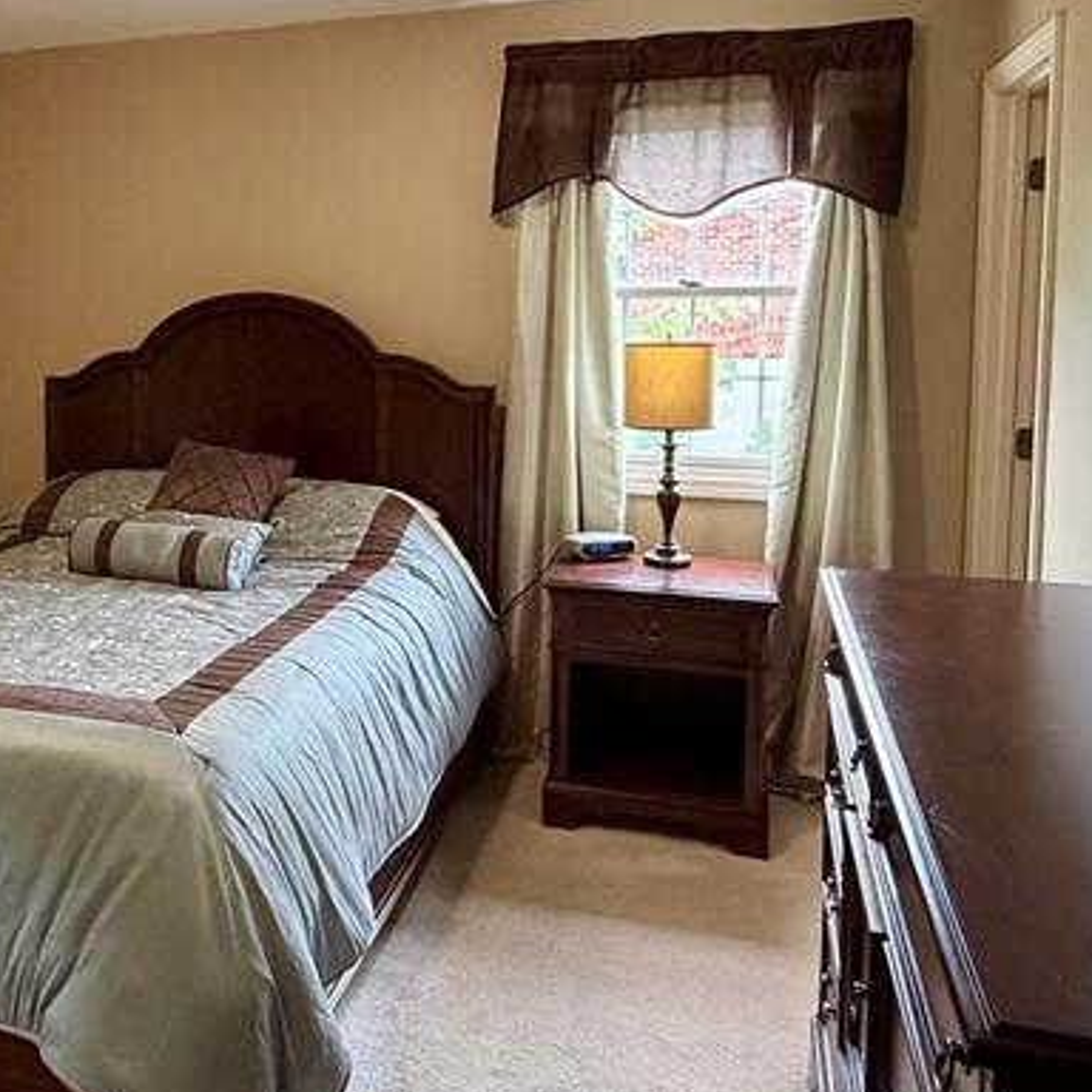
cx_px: 284
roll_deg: +1.1
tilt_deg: -4.6
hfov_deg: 48.0
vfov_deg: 49.2
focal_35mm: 33
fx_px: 1178
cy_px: 407
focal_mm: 2.22
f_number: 2.2
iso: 400
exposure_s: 1/60
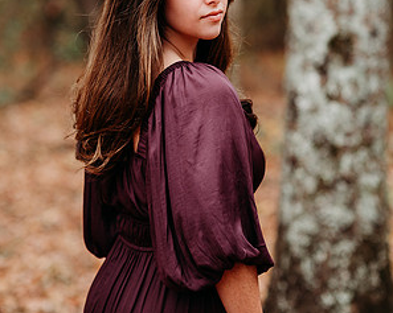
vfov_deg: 12.7
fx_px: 1406
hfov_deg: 15.9
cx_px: 196
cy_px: 57
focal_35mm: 121
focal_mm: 85
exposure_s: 1/500
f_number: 2.2
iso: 250
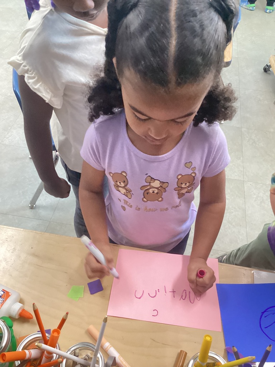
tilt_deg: -48.7
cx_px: 138
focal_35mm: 31
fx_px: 328
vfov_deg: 58.4
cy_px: 184
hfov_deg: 45.4
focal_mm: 3.3
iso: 400
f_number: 2.4
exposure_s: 1/60
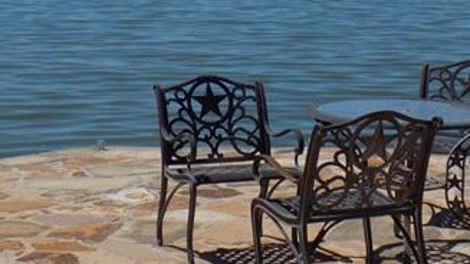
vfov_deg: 12.3
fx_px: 1221
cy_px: 85
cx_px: 277
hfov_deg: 21.8
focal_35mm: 98
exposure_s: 1/160
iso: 80
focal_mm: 8.1
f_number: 11.8
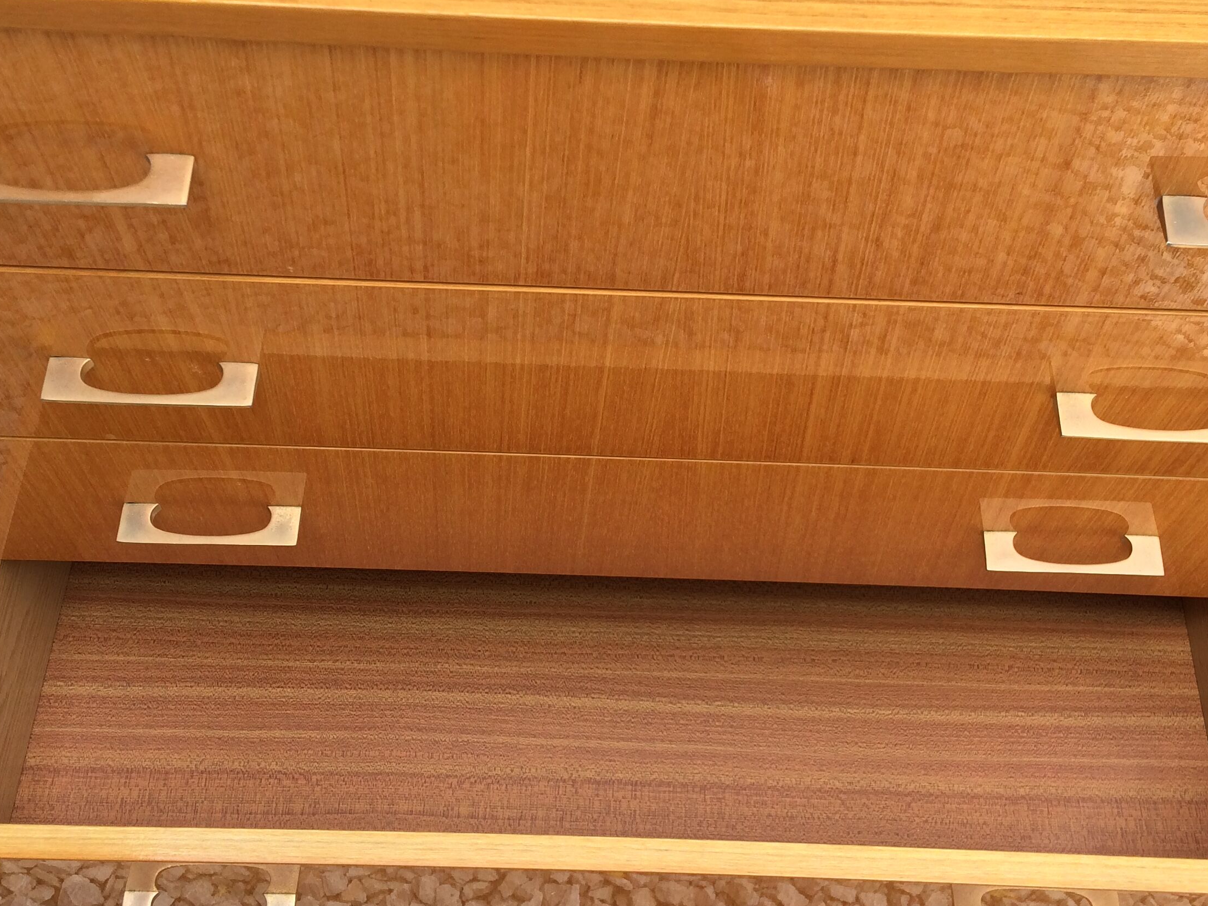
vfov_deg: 33.6
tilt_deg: -54.9
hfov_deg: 43.8
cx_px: 627
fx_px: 1501
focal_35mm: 43
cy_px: 395
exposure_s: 1/720
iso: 32
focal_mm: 4.15
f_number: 2.2
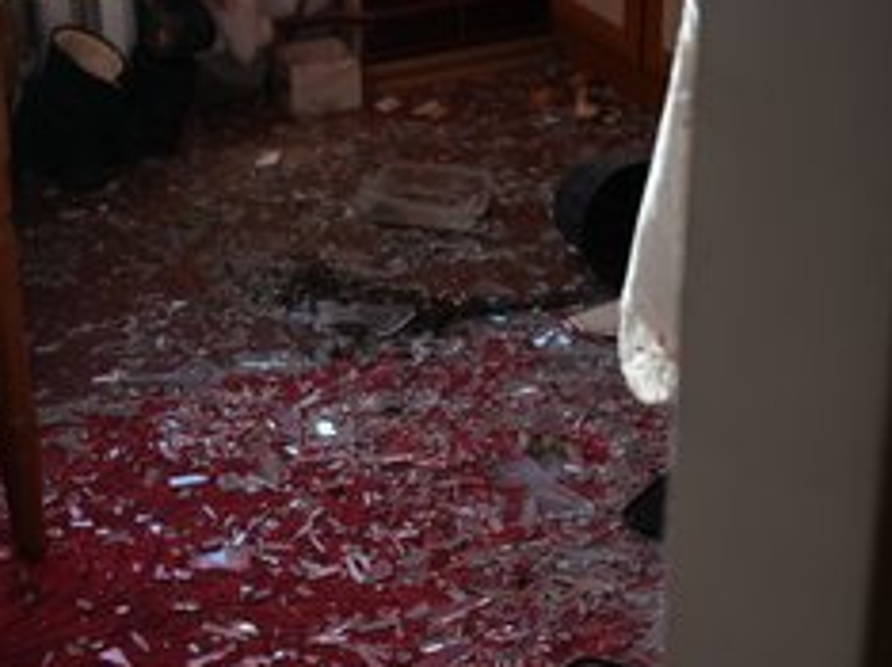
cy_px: 368
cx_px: 316
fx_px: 1905
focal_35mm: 74
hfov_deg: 26.2
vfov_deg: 19.9
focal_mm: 45
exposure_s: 1/50
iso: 800
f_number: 2.8
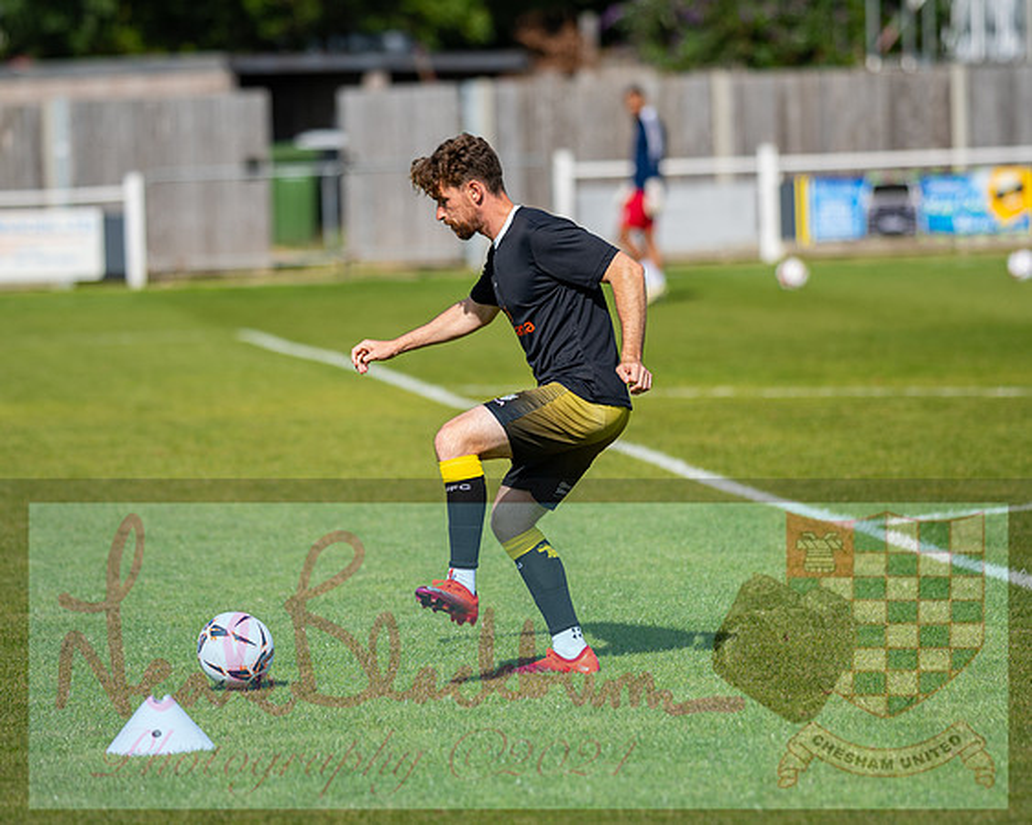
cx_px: 487
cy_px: 418
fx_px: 7204
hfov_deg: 8.2
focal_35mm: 236
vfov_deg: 6.6
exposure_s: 1/3200
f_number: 1.9
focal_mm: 135
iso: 50
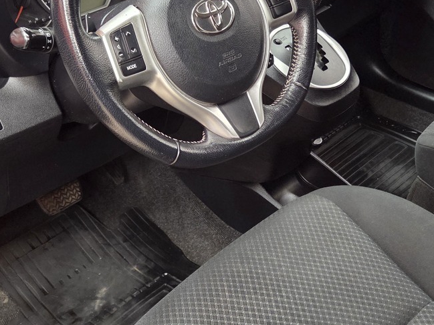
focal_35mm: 51
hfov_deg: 37.3
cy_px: 153
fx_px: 640
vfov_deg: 28.6
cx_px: 267
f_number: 1.8
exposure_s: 1/100
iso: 1250
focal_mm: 5.4
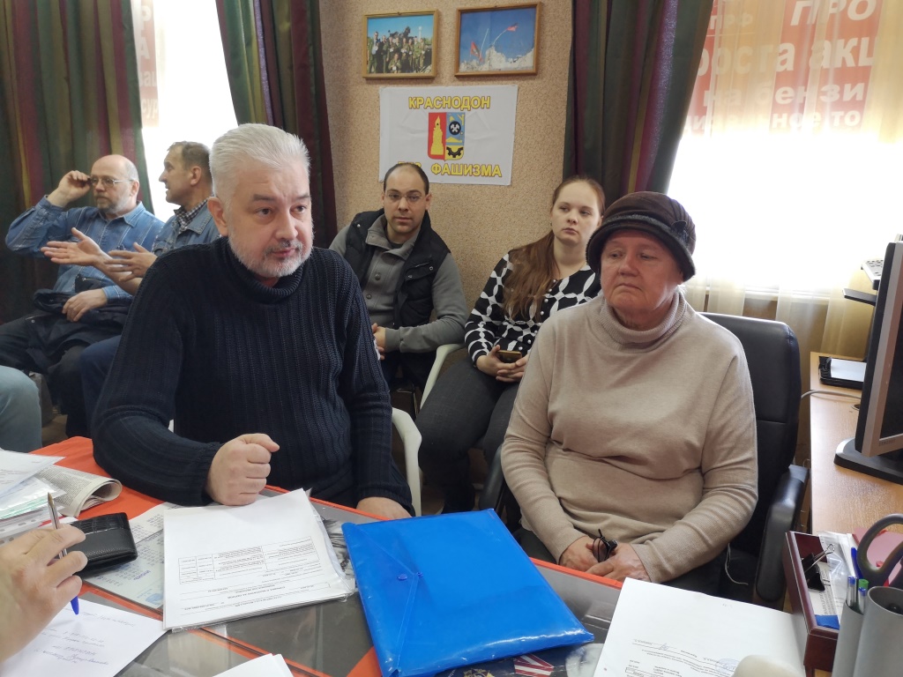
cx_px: 452
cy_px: 338
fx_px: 704
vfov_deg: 51.4
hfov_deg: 65.3
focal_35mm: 27
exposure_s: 1/100
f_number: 1.8
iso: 160
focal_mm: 3.95
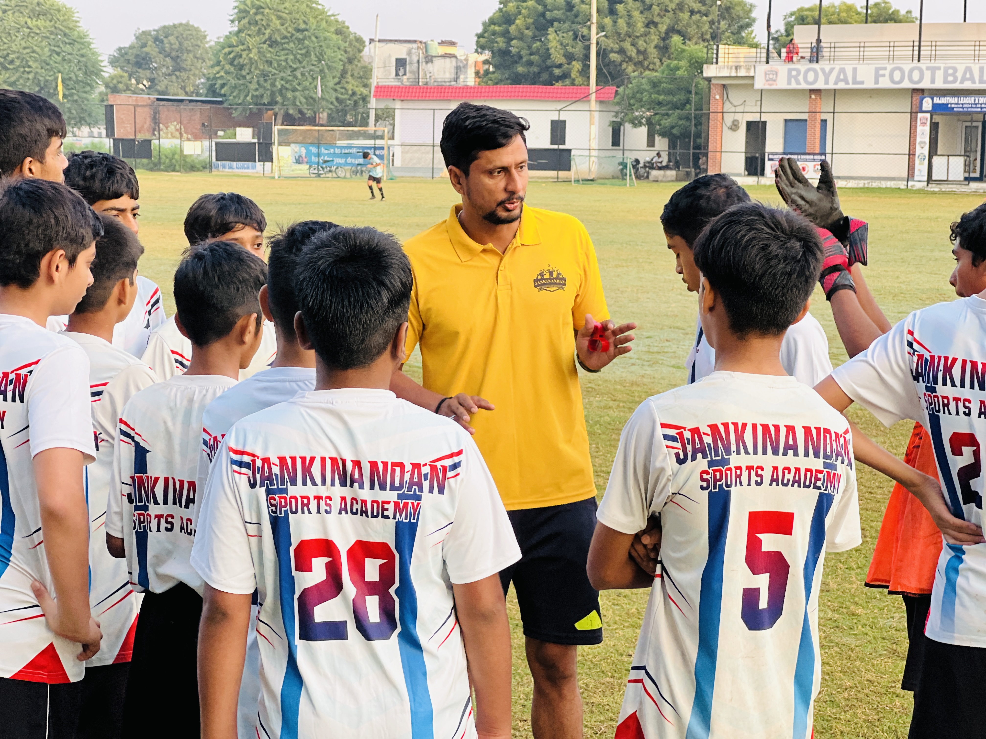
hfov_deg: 25.3
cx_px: 493
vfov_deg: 19.1
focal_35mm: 77
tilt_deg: -4.1
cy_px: 370
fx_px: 2193
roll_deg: -2.1
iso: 64
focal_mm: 9
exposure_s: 1/121
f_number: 2.8
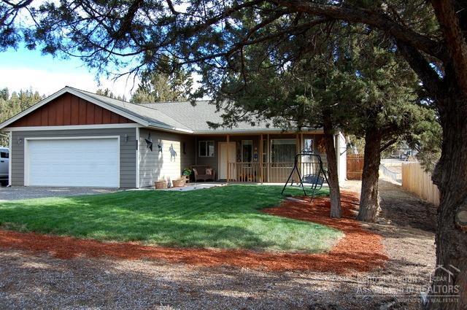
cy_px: 155
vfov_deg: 39.9
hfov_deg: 57.3
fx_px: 428
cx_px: 234
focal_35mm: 33
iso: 200
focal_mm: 22
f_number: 6.3
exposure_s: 1/160
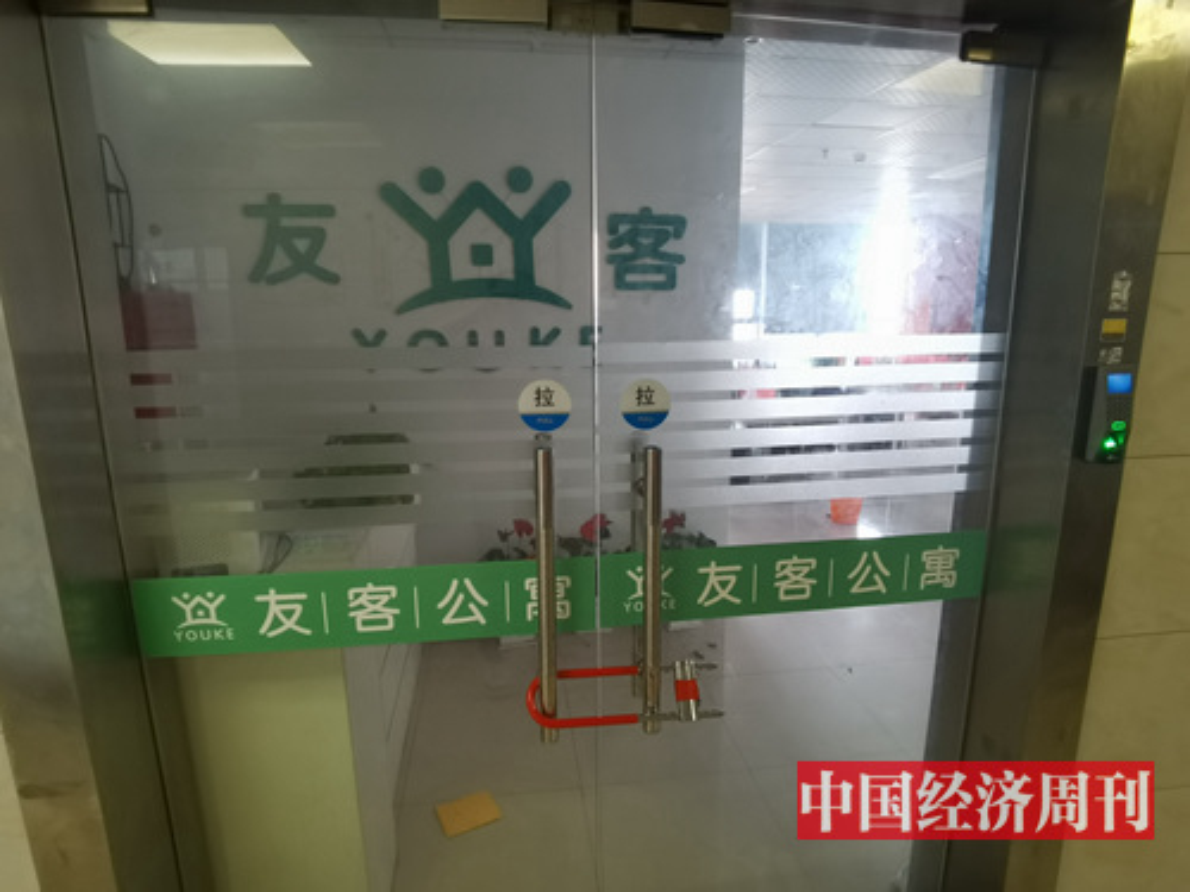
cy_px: 446
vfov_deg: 71.6
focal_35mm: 18
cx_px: 595
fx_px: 619
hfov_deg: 87.8
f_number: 2.2
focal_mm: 2.26
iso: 200
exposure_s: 1/33.3
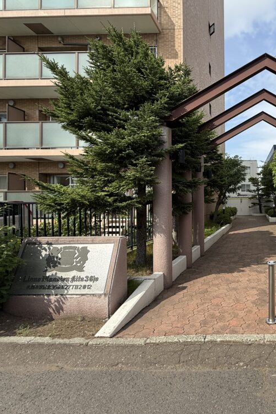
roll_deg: -0.2
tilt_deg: -0.3
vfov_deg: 84.0
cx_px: 256
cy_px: 204
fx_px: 230
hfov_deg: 53.0
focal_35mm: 20
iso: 50
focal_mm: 2.22
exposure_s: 1/1145
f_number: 2.2
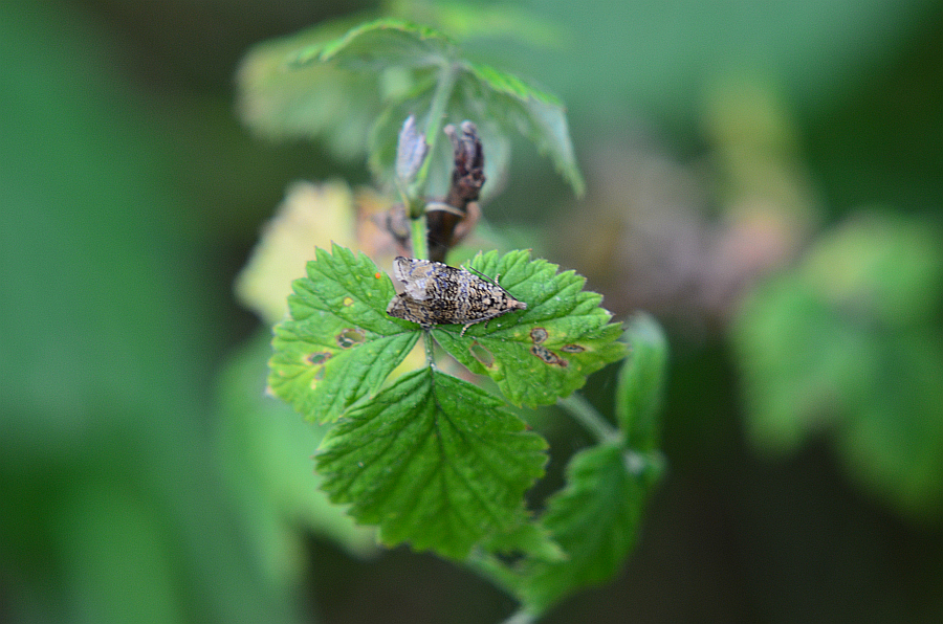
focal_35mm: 300
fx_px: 7842
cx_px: 472
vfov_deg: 4.6
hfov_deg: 6.9
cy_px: 312
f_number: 9
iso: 400
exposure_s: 1/30
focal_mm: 200
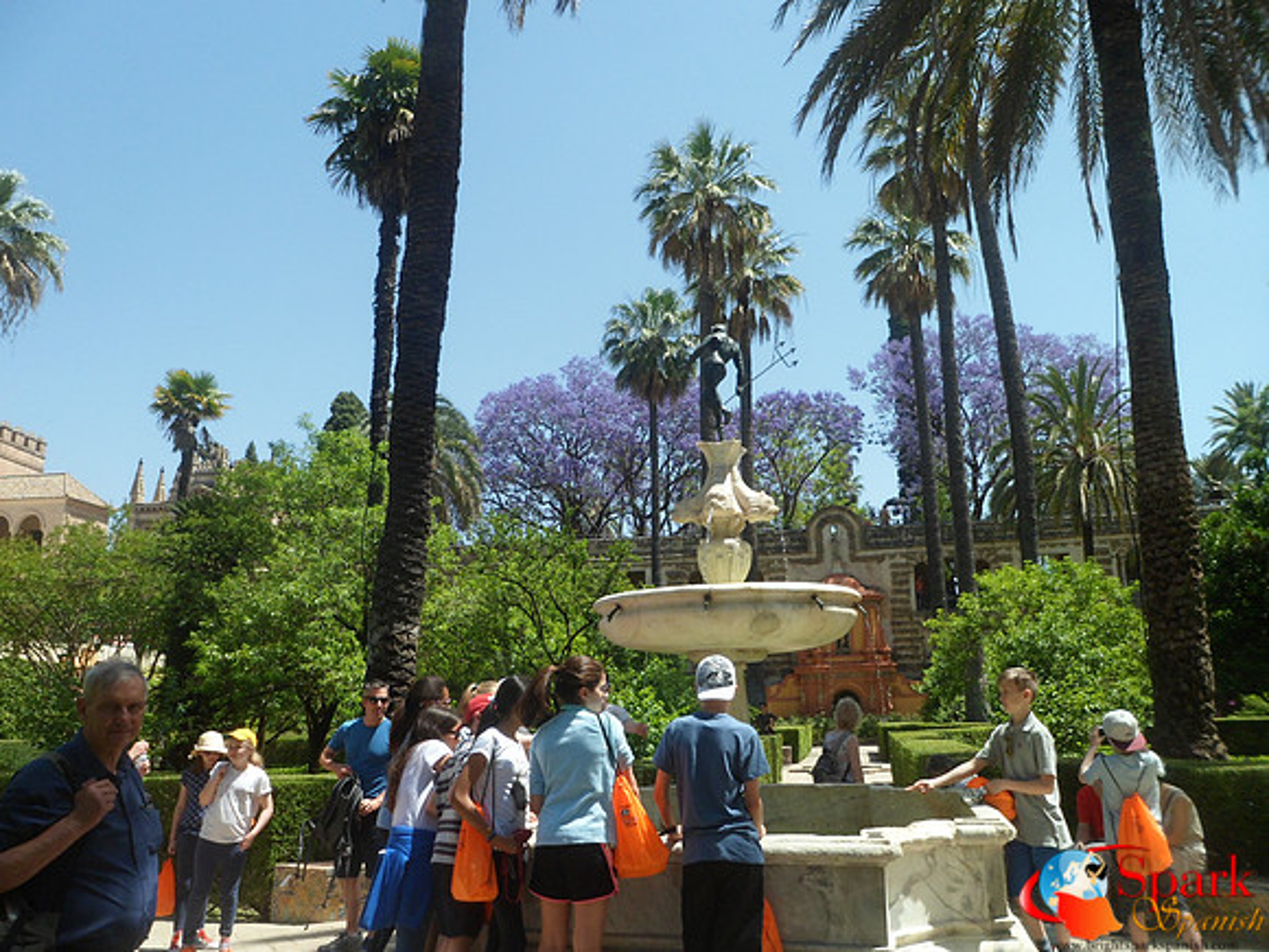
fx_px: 953
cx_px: 634
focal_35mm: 26
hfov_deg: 67.3
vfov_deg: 53.1
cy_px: 476
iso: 80
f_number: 3.3
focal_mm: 4.9
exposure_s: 1/750
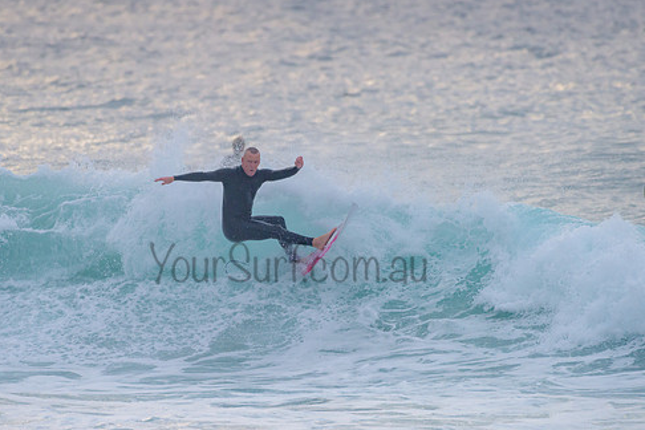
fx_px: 13114
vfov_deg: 1.9
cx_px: 275
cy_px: 247
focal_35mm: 732
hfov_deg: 2.8
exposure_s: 1/1250
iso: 360
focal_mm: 500
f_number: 5.6
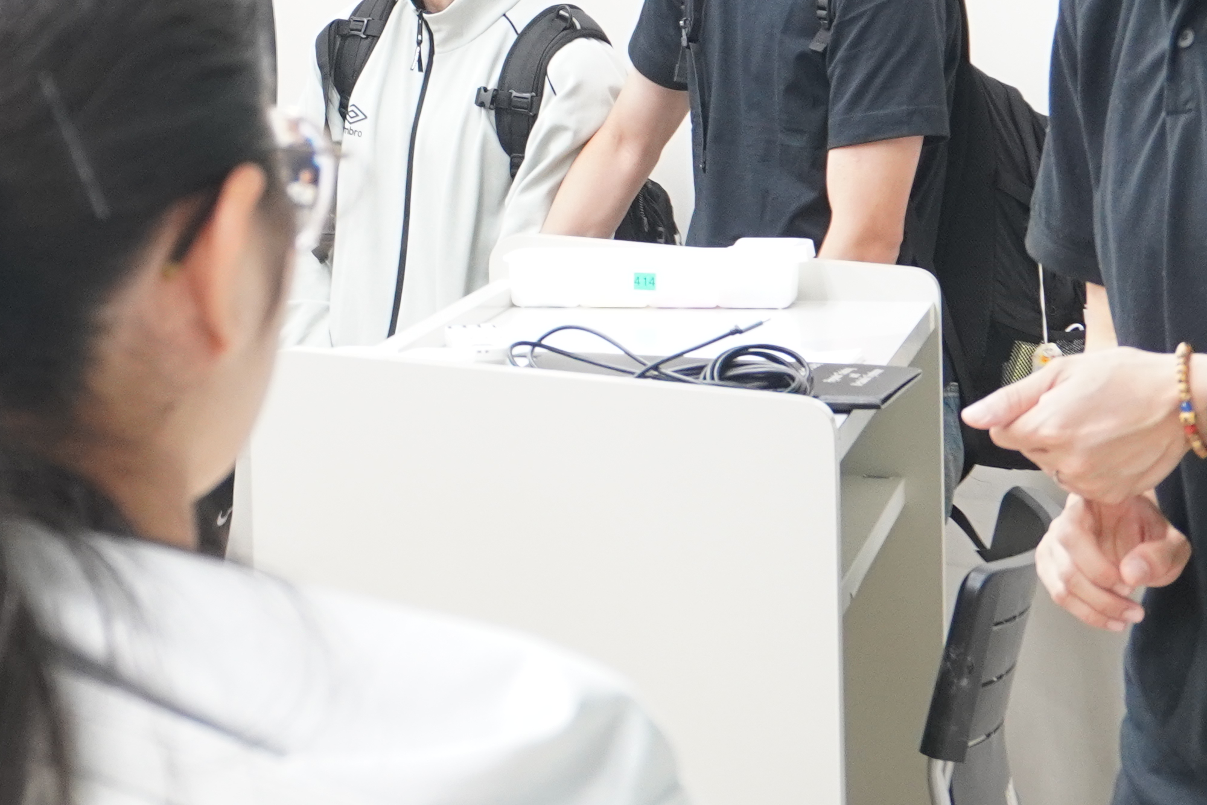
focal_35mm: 108
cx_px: 115
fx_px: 3620
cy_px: 65
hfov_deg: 18.6
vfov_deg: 12.6
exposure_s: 1/40
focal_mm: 24
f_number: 4.5
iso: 800
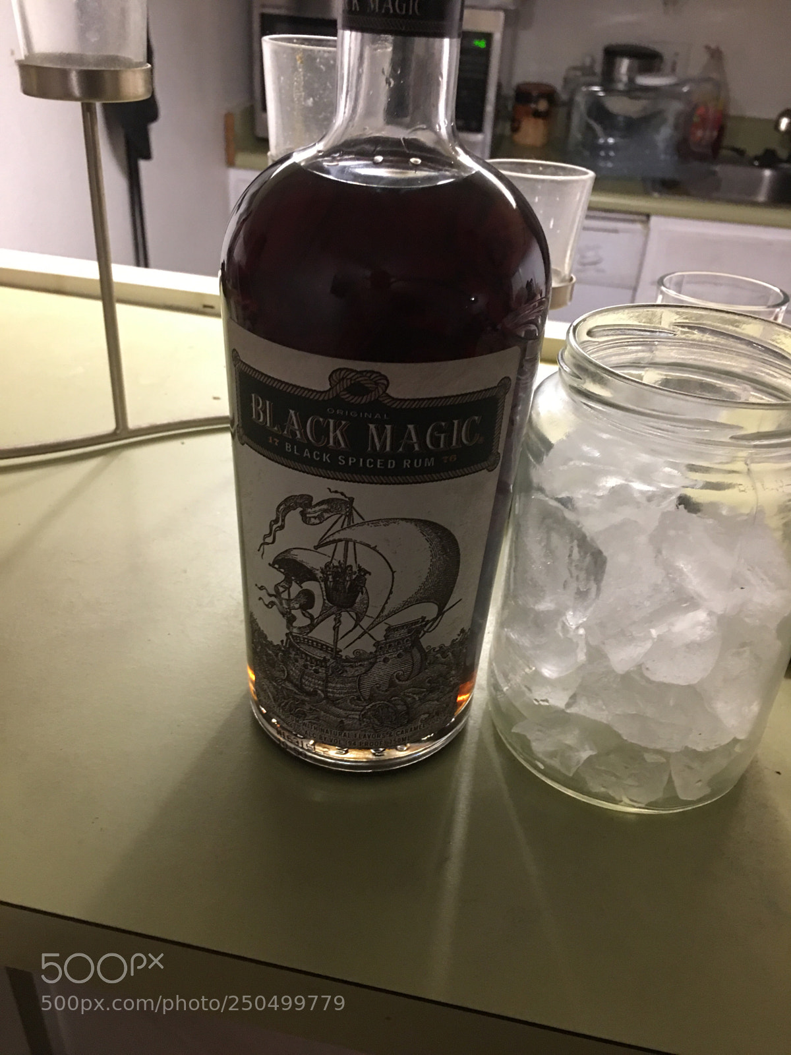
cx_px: 396
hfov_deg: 48.2
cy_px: 528
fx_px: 884
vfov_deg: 61.7
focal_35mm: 29
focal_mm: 4.15
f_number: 2.2
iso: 100
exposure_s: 1/15
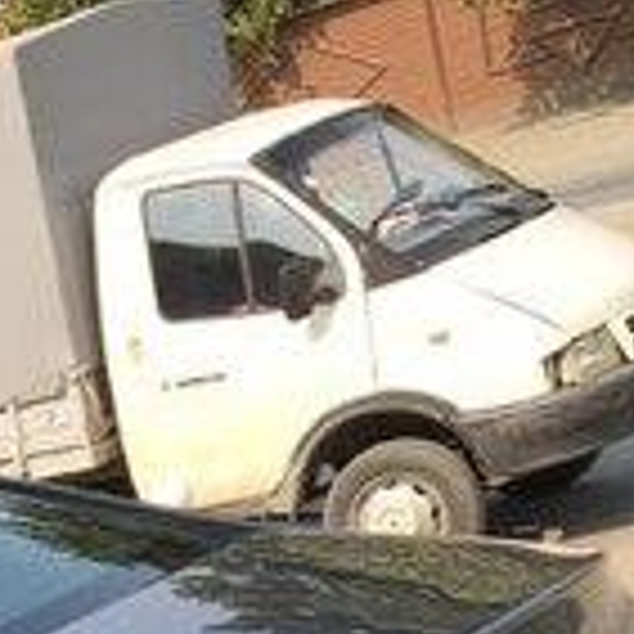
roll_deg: +18.0
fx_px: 2487
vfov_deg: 13.2
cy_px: 1108
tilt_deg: -17.5
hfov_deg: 13.1
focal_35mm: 120
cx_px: -504
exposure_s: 1/718
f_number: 2.2
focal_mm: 4.15
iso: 25
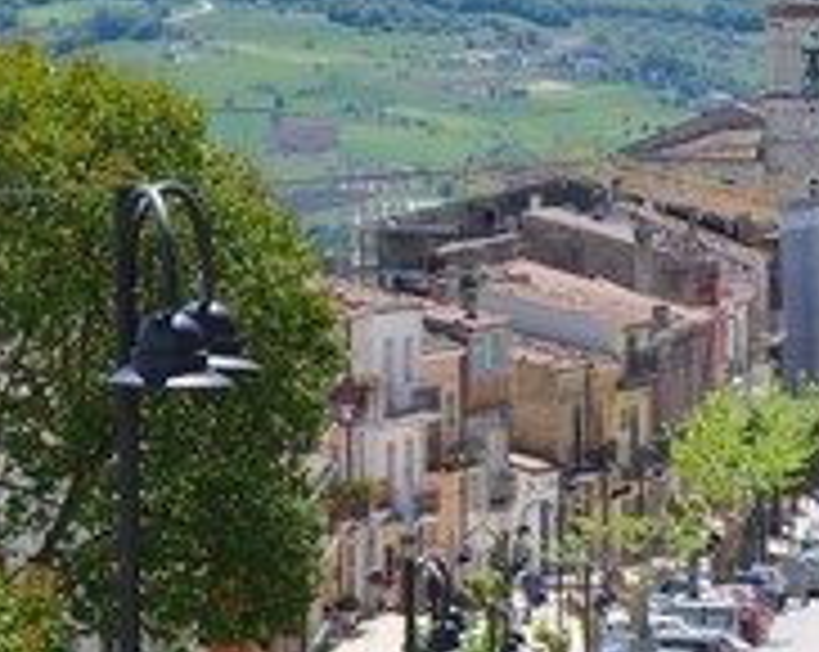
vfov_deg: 4.5
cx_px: 918
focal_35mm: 341
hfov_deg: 5.7
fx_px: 8252
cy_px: 686
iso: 500
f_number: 11
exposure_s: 1/320
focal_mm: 88
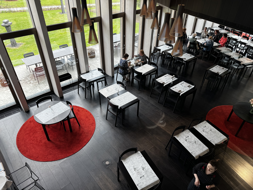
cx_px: 126
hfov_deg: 71.6
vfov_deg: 56.8
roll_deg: -1.3
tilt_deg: -37.6
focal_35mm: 24
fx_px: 175
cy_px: 95
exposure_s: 1/100
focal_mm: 6.76
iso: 100
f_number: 1.78
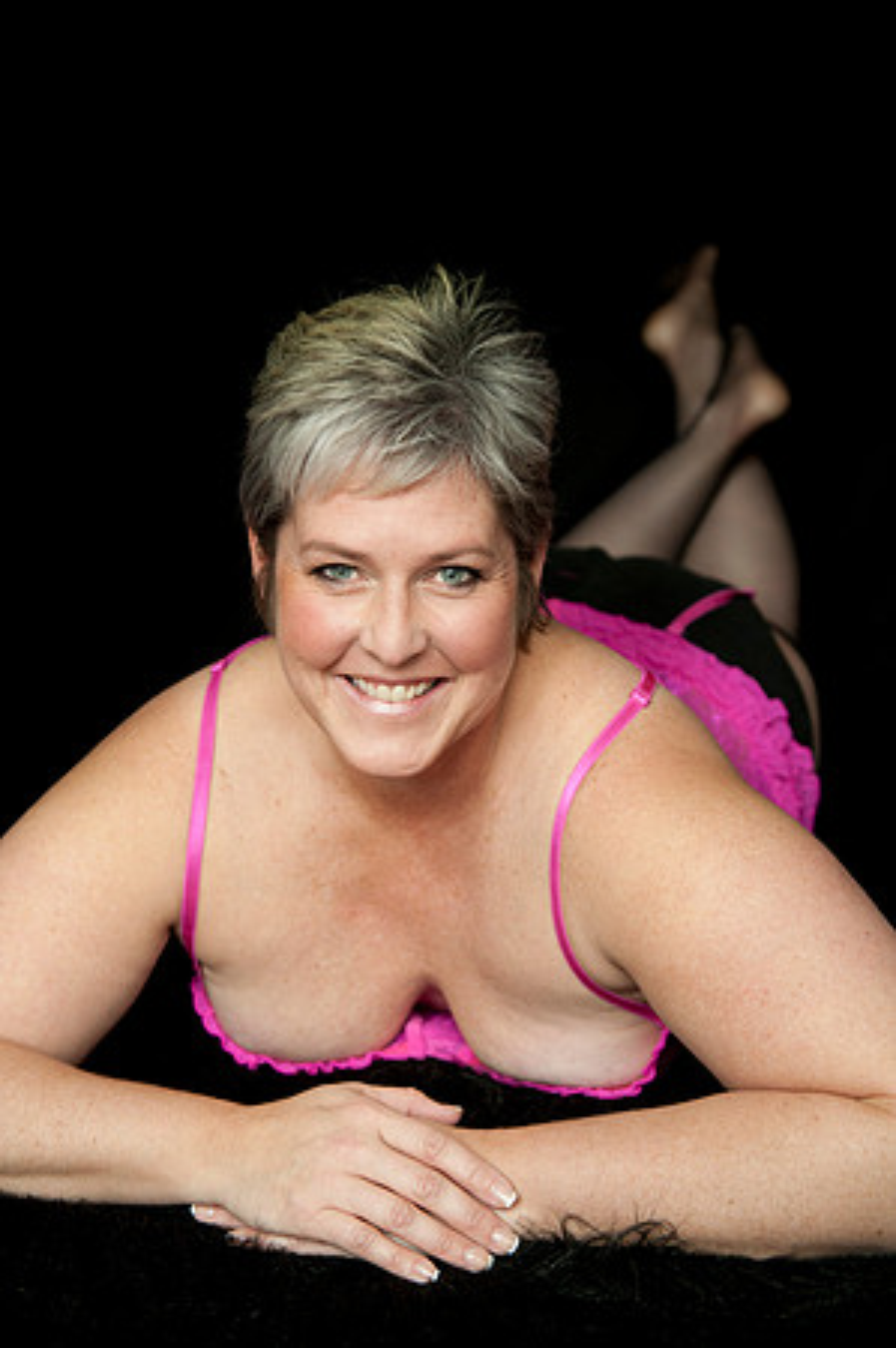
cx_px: 448
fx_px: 1796
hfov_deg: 28.0
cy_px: 674
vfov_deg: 41.2
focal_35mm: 48
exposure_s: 1/60
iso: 1000
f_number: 4
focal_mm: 48
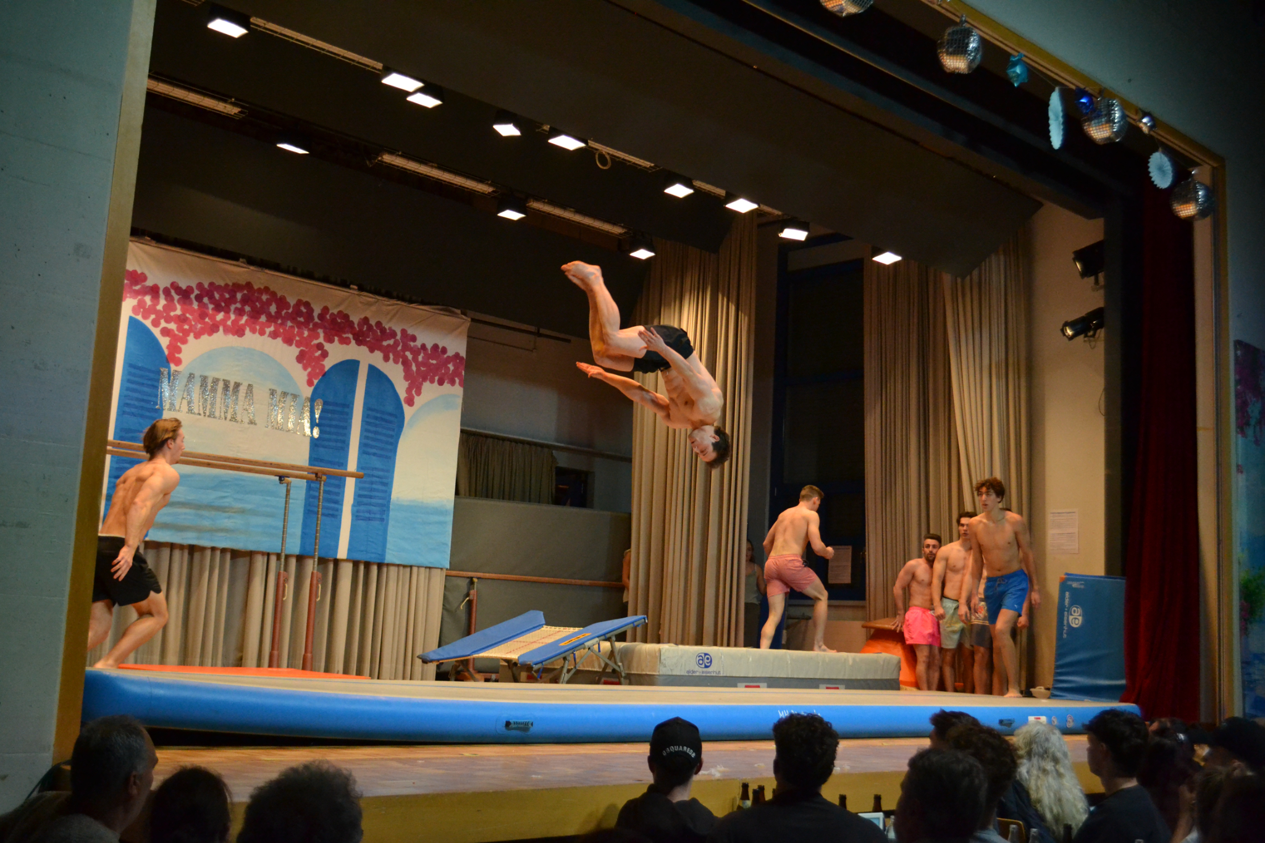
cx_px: 632
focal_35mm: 39
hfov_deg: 49.6
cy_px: 422
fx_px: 1370
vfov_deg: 34.2
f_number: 4.2
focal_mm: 26
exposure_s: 1/500
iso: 2200
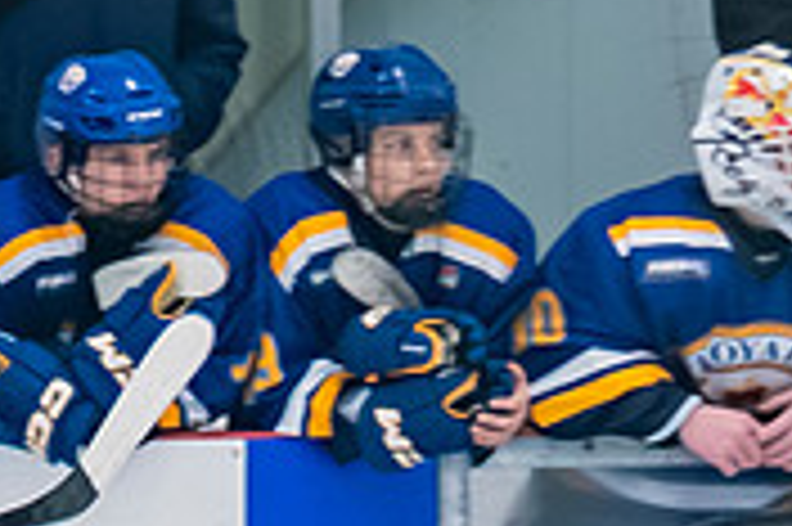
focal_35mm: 775
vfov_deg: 1.8
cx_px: -435
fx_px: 17034
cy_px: 943
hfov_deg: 2.7
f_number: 2.8
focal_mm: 102
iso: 1250
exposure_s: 1/640
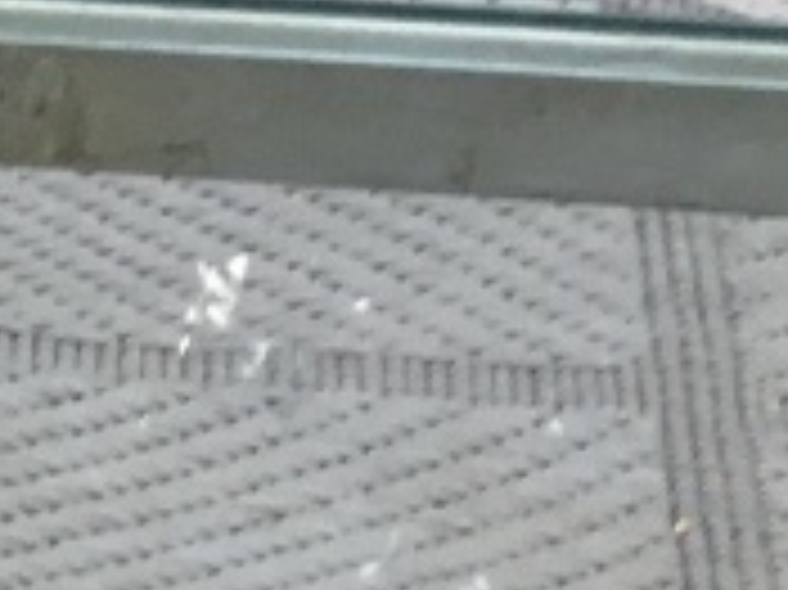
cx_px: -1594
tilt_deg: -32.2
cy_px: 1347
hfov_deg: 8.0
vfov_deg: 6.7
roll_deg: -0.1
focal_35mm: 213
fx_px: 4845
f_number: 2.4
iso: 32
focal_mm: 3.3
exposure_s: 1/50
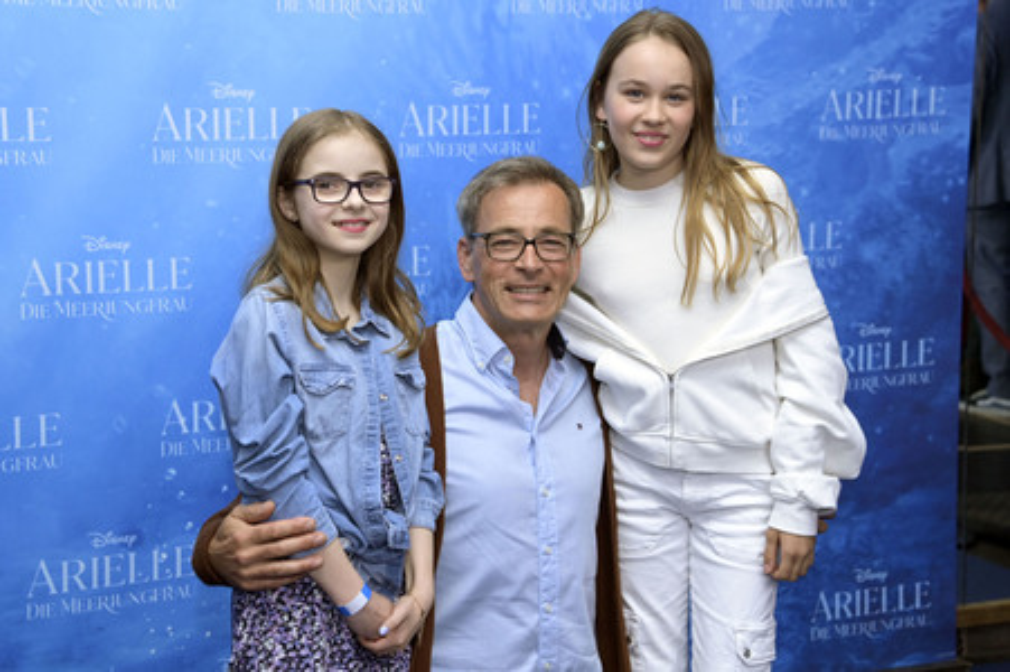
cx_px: 505
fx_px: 2018
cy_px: 336
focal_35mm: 72
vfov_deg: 18.9
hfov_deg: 28.1
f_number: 5.6
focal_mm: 72
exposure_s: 1/250
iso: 2000
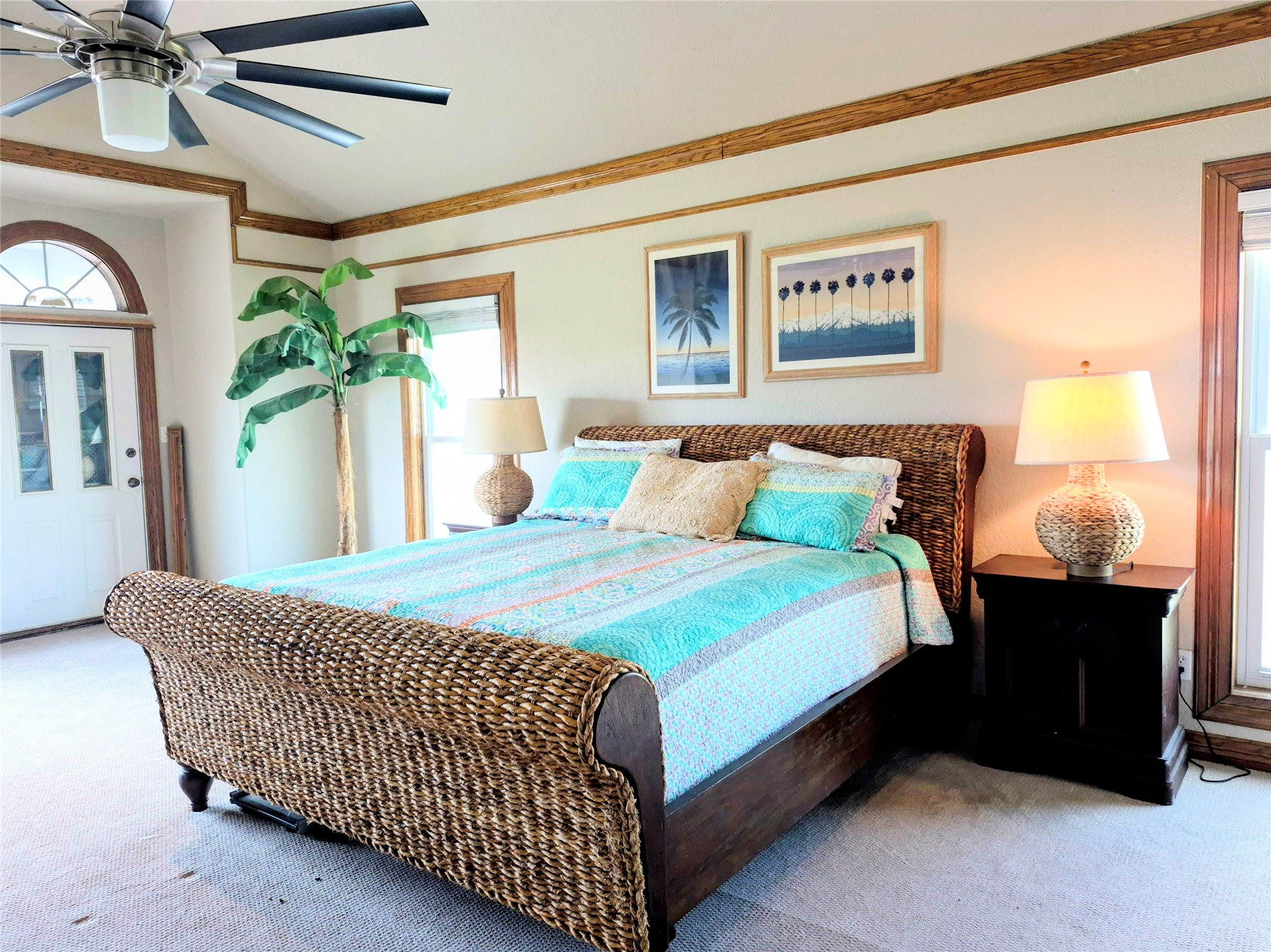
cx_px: 636
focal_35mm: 23
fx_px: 844
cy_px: 476
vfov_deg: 58.9
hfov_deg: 73.9
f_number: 1.8
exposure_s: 1/60
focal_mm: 5.4
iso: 160
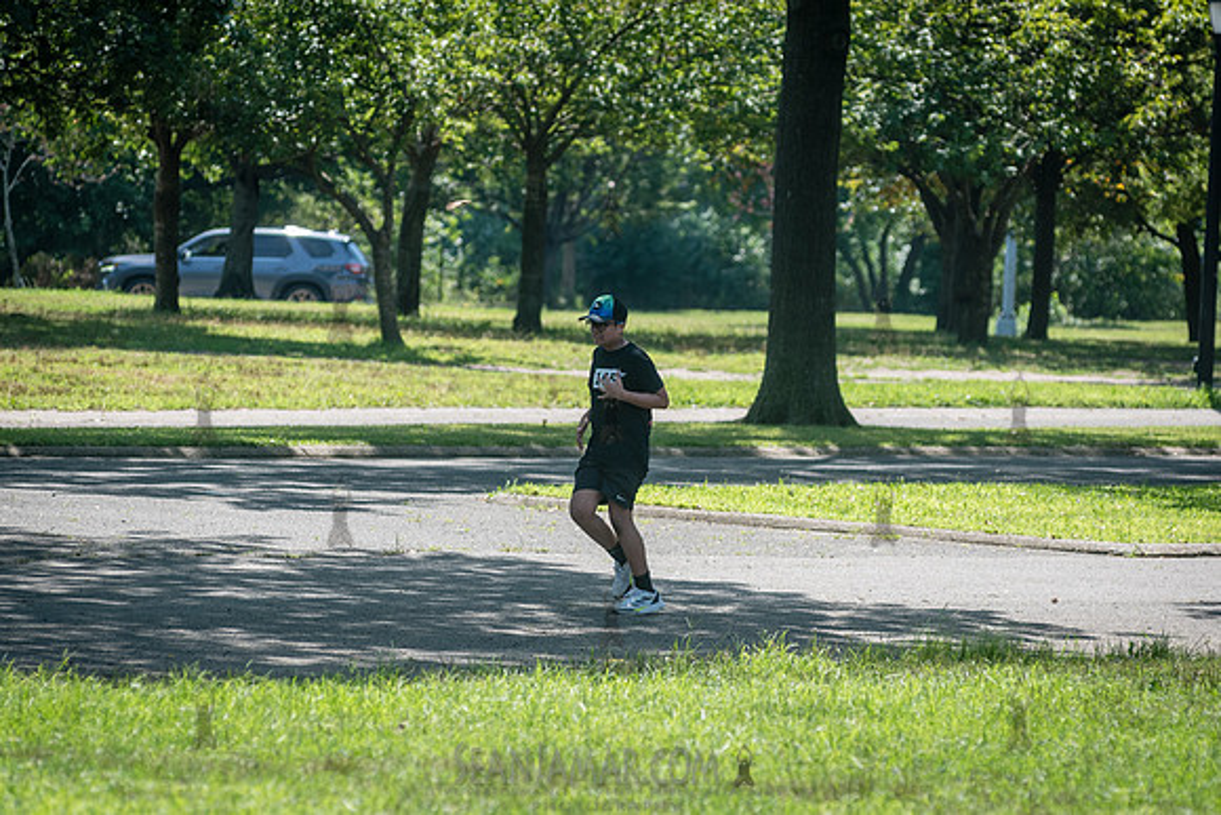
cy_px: 416
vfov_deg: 5.0
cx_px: 655
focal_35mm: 277
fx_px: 9410
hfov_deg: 7.4
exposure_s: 1/1000
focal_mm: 200
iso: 500
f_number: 5
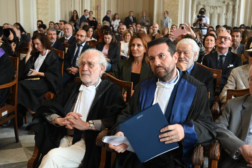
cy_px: 84
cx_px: 126
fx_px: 336
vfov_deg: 28.1
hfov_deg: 41.1
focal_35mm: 48
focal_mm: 48
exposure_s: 1/100
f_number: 8
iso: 3200
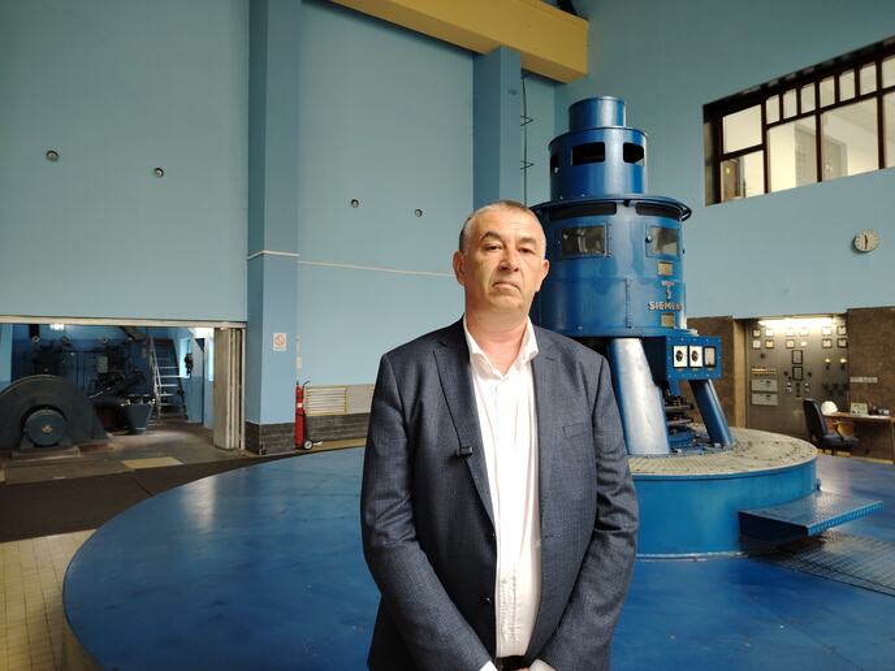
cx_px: 448
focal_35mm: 24
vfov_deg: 56.8
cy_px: 336
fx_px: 621
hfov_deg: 71.6
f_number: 1.75
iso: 634
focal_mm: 5.25
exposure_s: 1/33.3
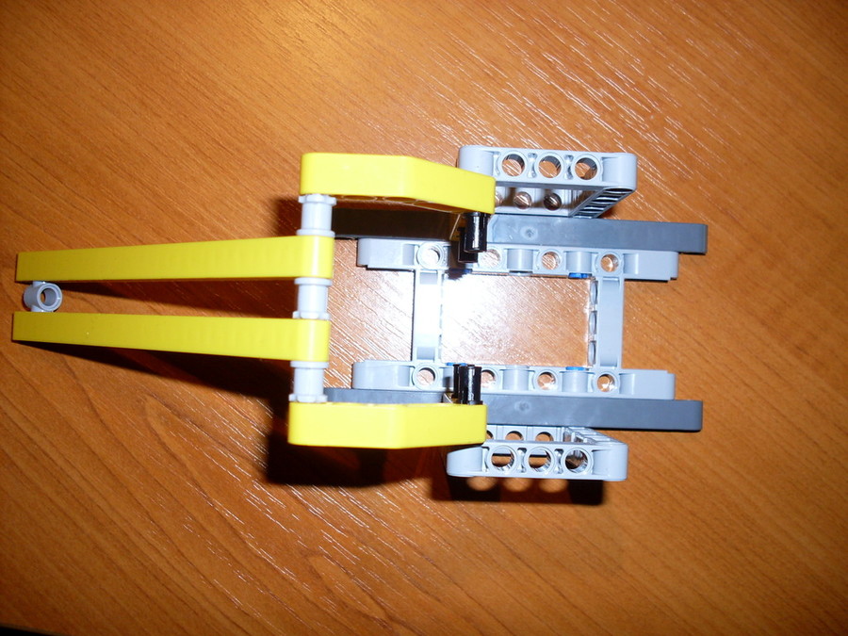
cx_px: 424
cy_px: 318
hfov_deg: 49.0
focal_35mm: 38
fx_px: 931
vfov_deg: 37.7
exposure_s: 1/45
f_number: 2.8
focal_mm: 6.3
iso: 100
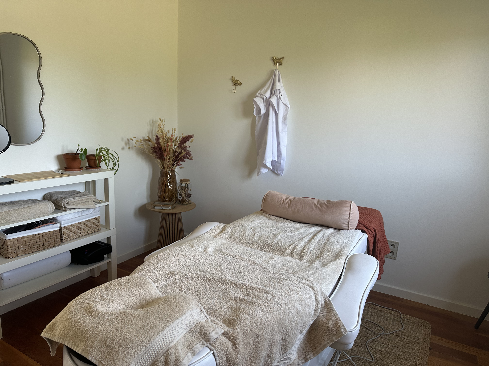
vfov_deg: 56.8
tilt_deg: -11.7
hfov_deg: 71.6
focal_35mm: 24
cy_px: 183
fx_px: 339
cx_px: 244
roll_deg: -2.4
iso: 100
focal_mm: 6.86
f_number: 1.78
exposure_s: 1/121
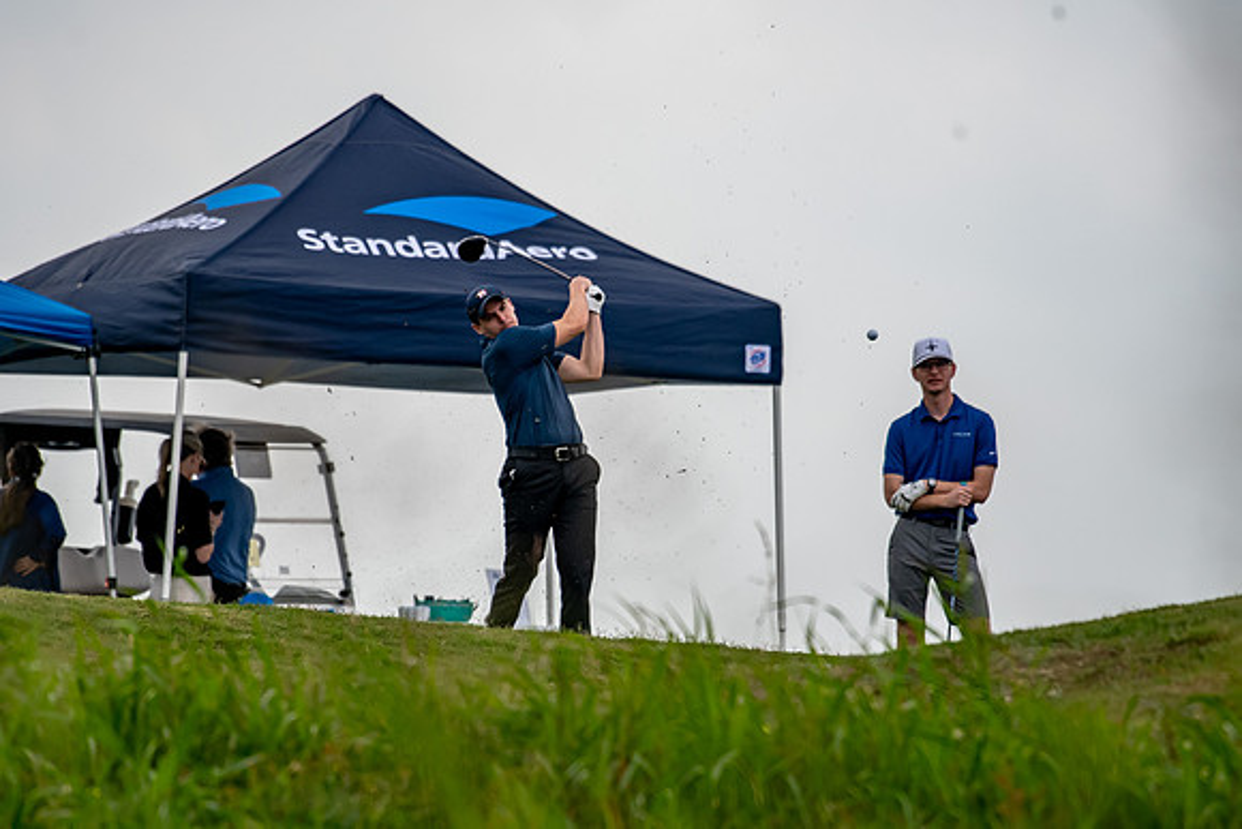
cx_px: 621
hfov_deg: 3.5
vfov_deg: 2.4
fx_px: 20186
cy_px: 414
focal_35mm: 585
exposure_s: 1/2000
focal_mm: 390
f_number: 5.6
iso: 360
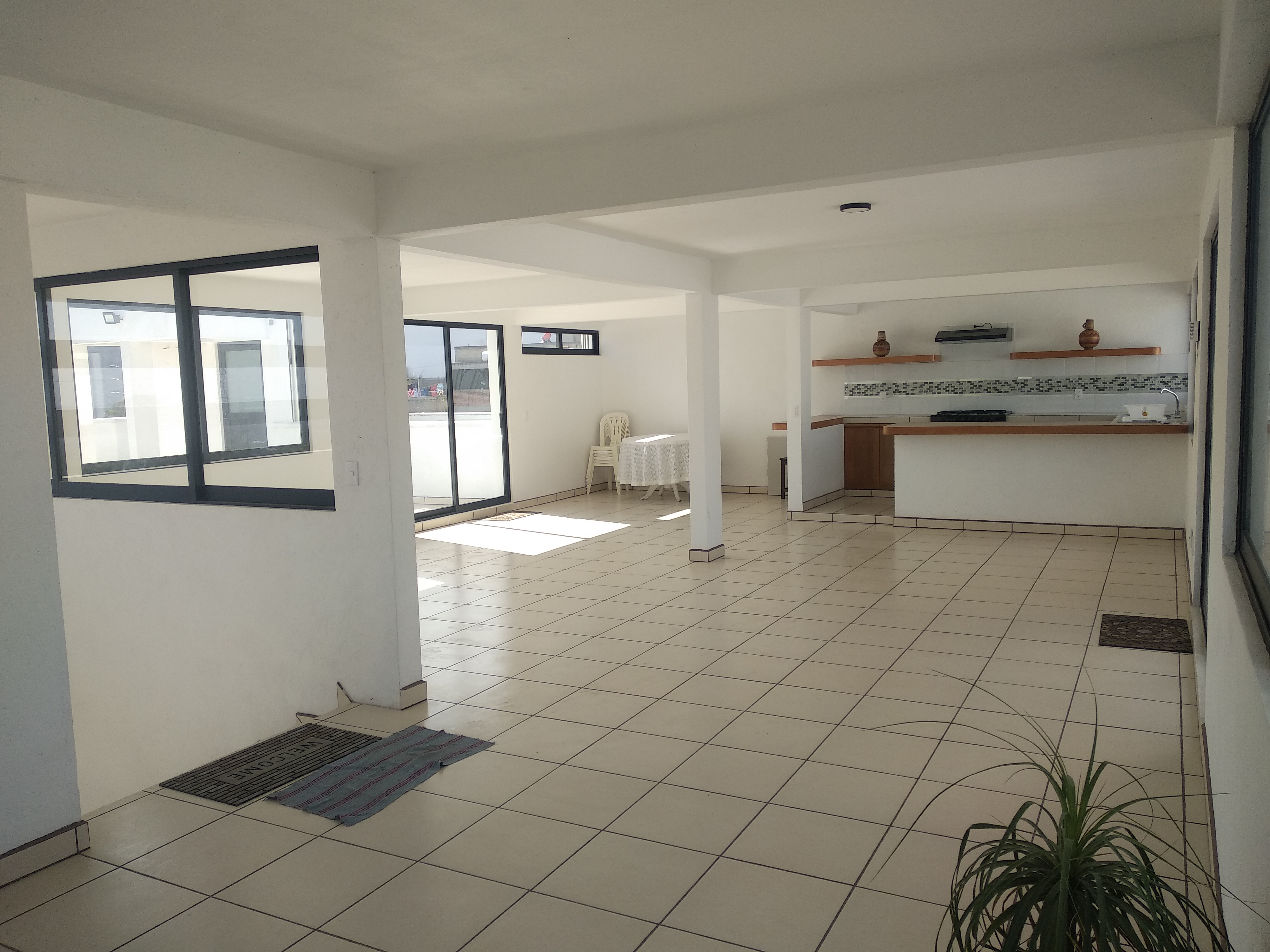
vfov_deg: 53.1
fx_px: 954
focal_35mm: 26
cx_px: 635
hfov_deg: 67.3
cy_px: 476
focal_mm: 3.81
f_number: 2.2
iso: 100
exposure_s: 1/382
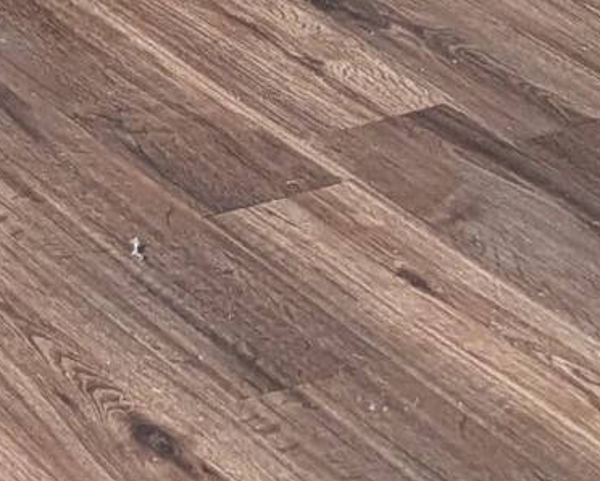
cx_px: -365
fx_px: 3358
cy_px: -1212
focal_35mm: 189
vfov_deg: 6.9
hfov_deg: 9.8
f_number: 1.68
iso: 71
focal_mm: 6.9
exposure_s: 1/96.2
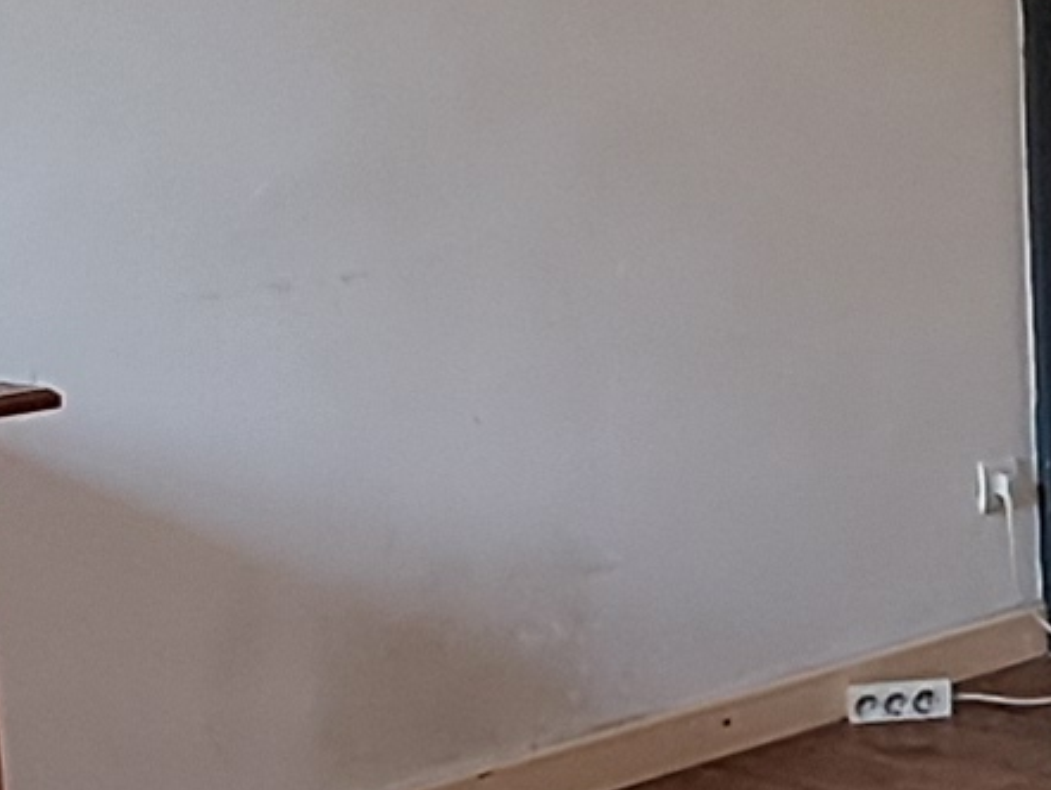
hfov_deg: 19.0
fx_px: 2916
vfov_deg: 15.4
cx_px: 1341
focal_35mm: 96
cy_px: 412
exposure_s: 1/50
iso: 125
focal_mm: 1.42
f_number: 2.2
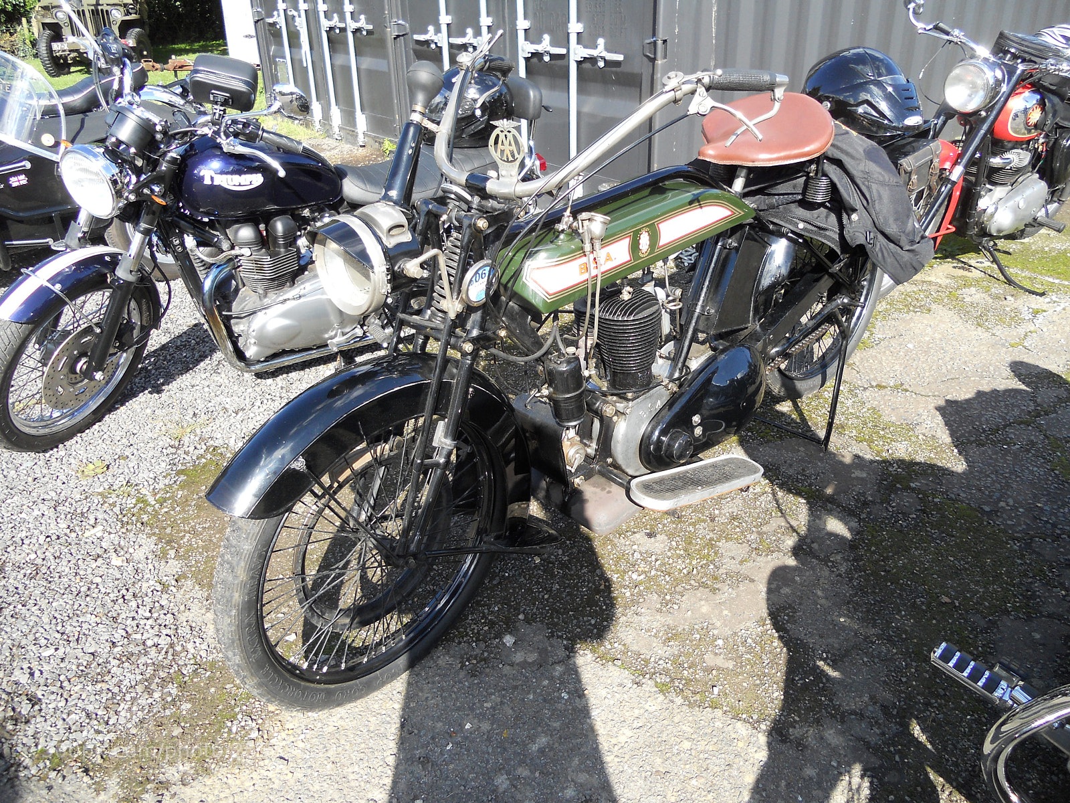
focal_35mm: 27
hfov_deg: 65.3
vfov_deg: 51.4
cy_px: 402
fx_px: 835
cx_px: 535
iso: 80
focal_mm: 4.9
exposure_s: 1/320
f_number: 3.2
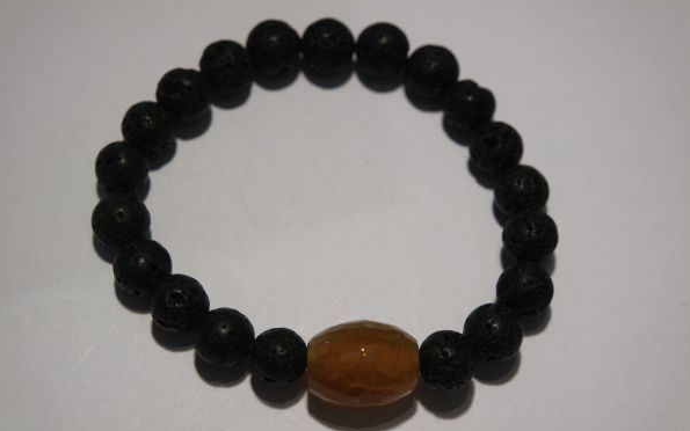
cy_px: 222
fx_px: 1410
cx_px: 346
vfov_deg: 17.4
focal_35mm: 75
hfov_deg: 27.5
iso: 800
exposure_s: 1/80
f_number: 5.6
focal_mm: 48
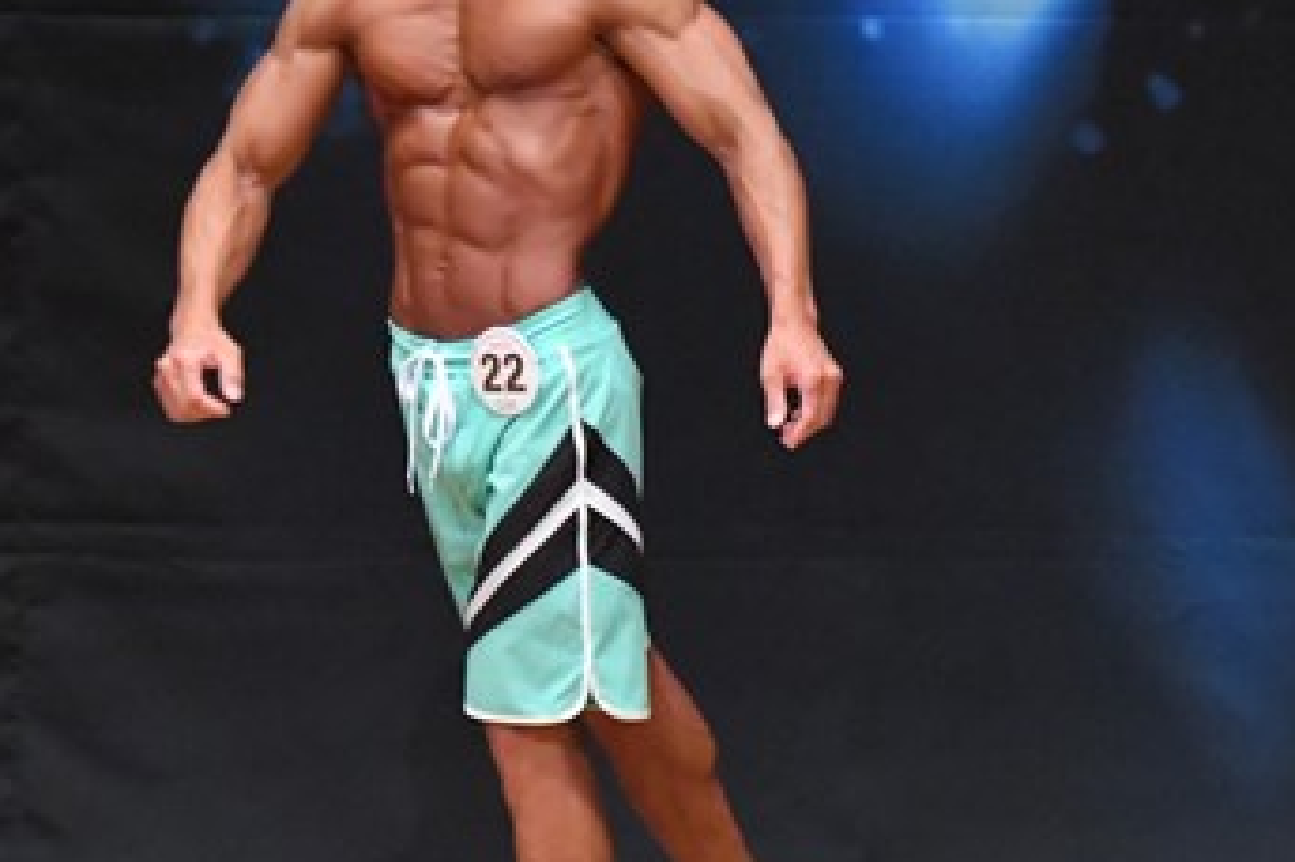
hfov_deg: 3.2
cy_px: 546
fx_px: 23118
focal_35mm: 643
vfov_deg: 2.1
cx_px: 356
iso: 8000
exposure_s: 1/400
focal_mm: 190
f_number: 5.6
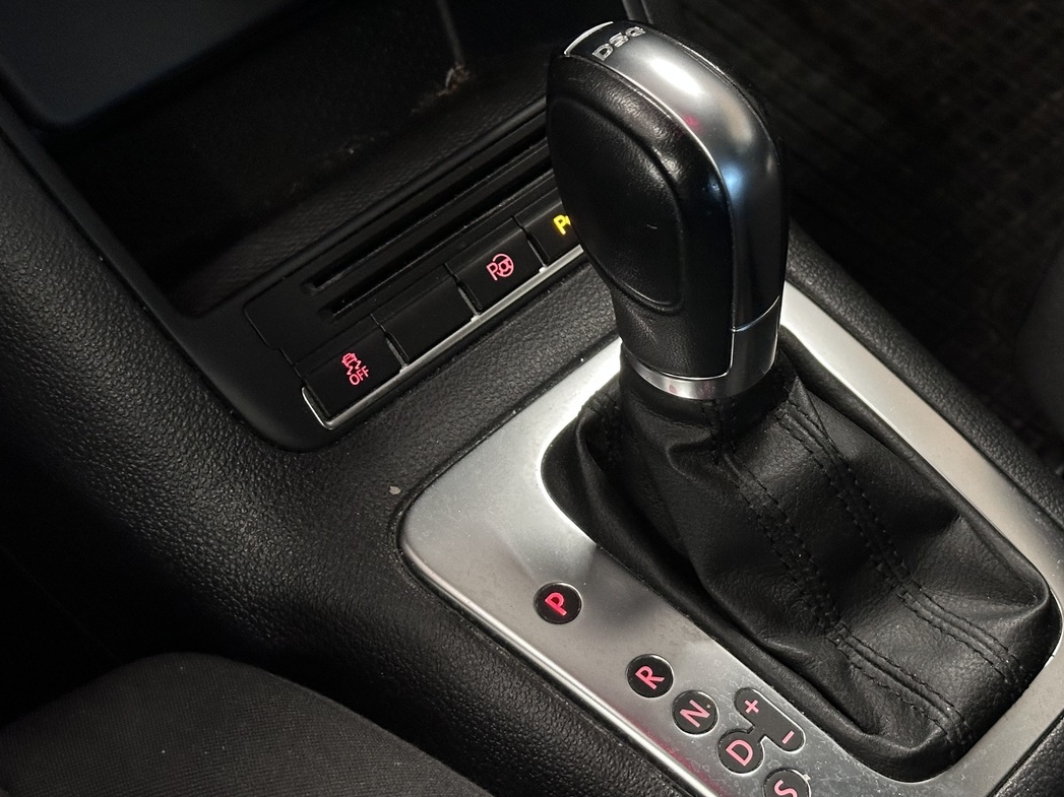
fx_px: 2028
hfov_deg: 29.2
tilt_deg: -46.6
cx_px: 713
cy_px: 370
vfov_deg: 22.2
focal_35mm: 66
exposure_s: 1/40
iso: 320
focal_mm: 6.86
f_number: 1.78
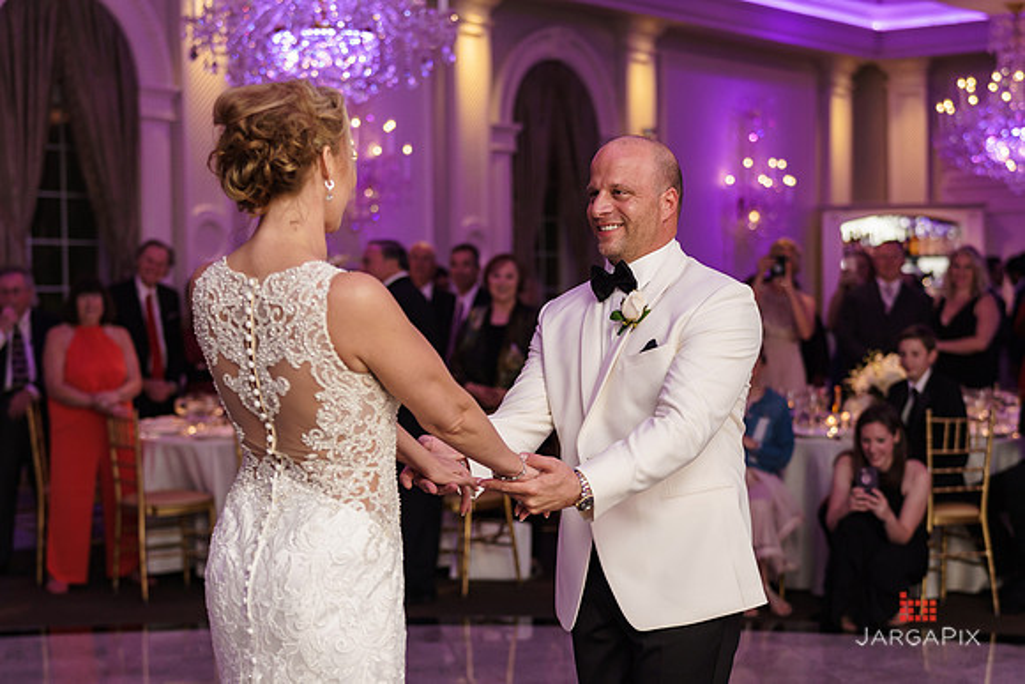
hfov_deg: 29.1
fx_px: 1973
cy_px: 428
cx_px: 561
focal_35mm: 69
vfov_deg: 19.6
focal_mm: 50
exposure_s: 1/250
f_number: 2
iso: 500
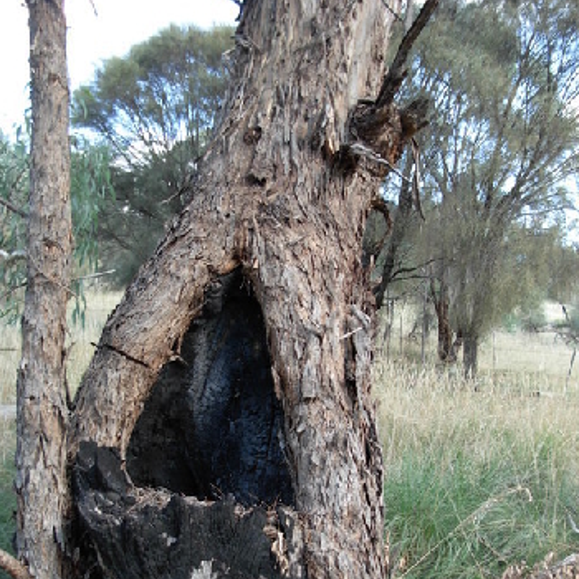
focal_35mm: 46
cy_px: 380
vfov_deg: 36.5
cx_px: 285
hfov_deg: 36.8
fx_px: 870
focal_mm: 6.3
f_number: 2.9
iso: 79
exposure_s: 1/69.7
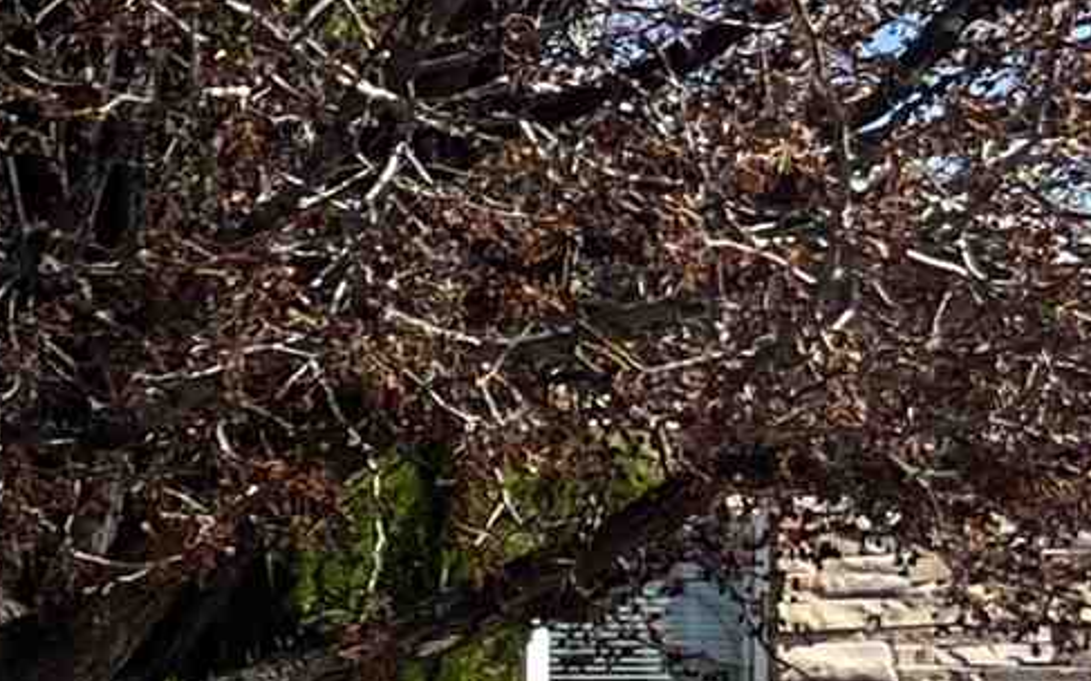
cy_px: 1125
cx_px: -1539
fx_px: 5172
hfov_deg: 10.4
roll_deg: -0.1
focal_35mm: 174
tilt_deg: -1.9
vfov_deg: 7.4
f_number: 1.5
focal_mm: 5.7
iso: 50
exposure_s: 1/3968
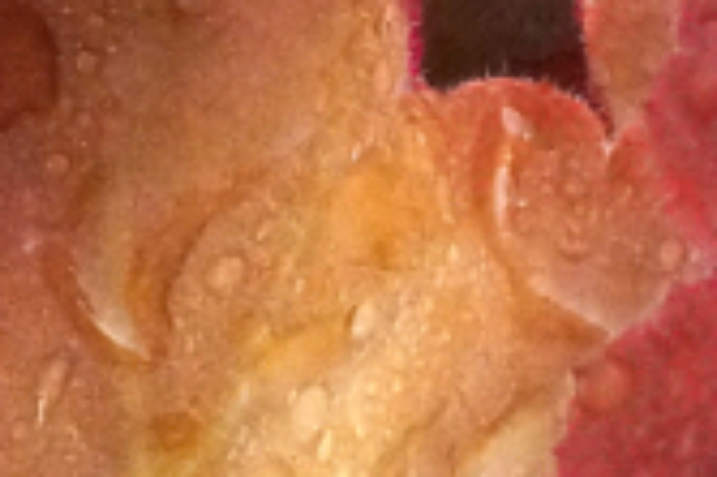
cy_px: 1306
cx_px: 1928
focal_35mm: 1078
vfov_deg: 1.3
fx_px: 21449
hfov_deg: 1.9
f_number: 14
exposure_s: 1/160
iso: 2000
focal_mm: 100
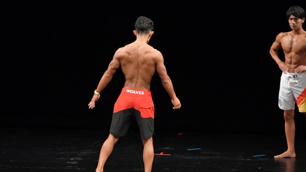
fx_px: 2305
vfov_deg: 4.3
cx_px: 153
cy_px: 101
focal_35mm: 284
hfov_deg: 7.6
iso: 3200
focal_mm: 180
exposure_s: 1/400
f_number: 5.6
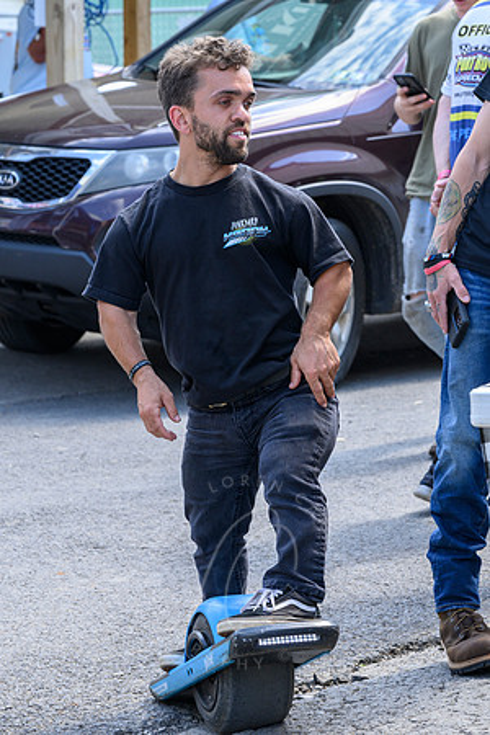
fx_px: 2749
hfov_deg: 10.2
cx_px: 233
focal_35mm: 135
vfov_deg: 15.2
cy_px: 342
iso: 320
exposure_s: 1/200
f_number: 6.3
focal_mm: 84
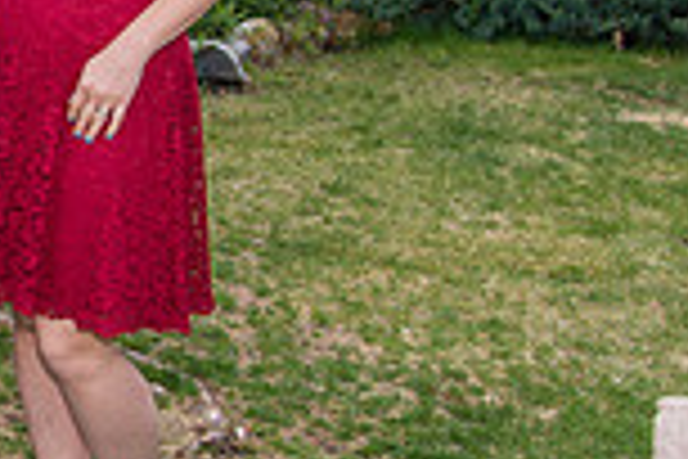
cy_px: 42
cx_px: -462
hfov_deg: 17.1
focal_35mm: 103
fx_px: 1968
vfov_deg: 13.2
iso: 160
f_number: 4
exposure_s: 1/250
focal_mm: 24
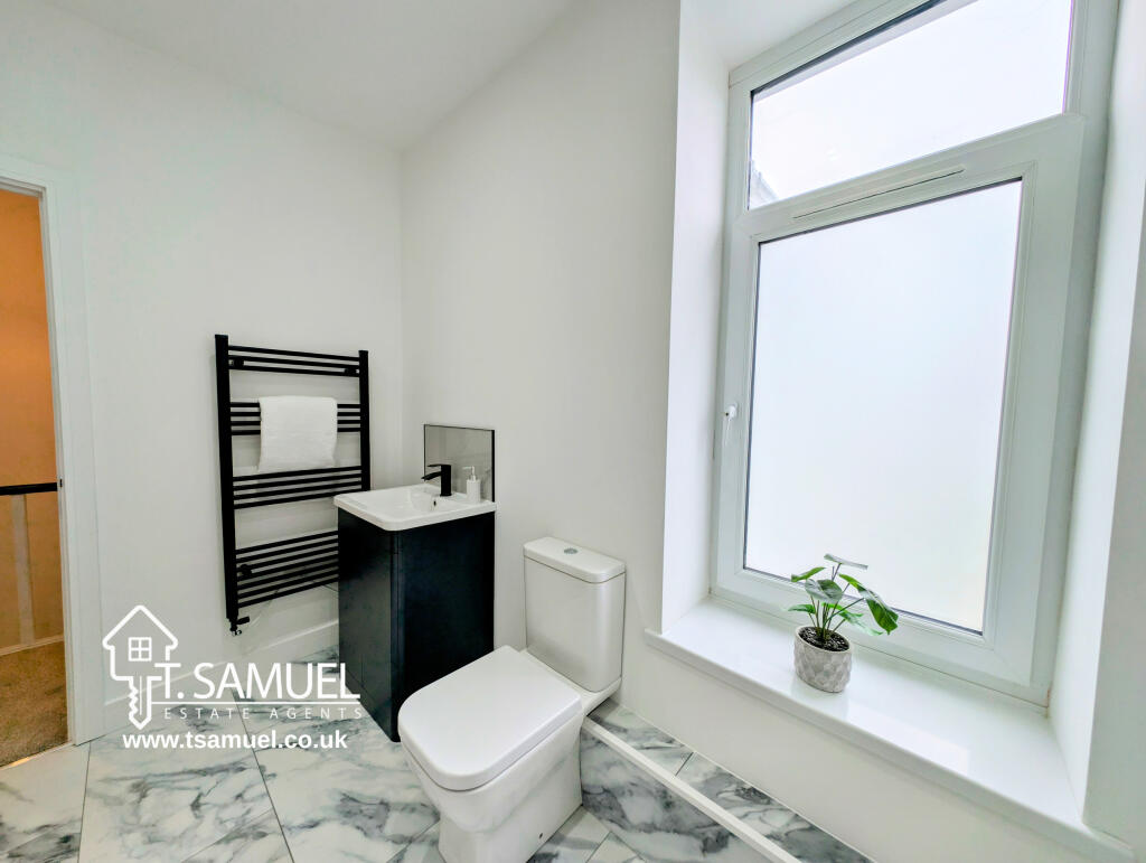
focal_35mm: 12
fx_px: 398
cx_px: 573
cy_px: 432
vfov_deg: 94.6
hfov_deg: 110.5
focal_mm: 2.23
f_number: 1.95
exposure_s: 1/690
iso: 40
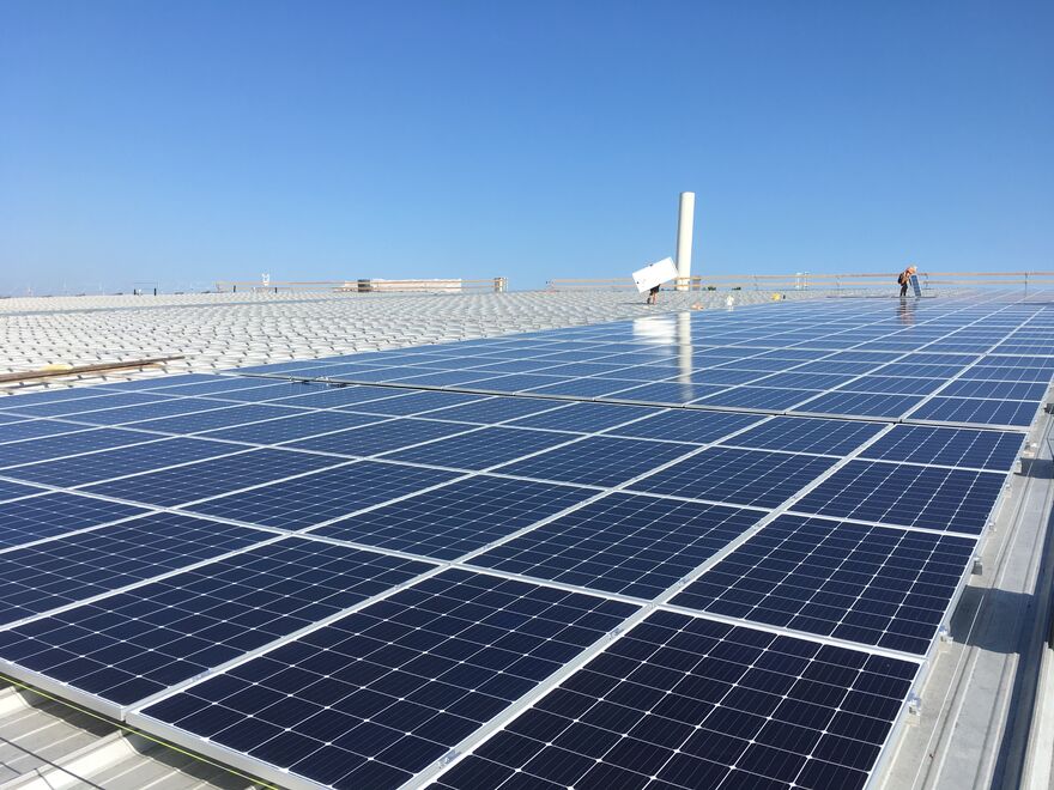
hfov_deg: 61.7
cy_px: 395
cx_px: 527
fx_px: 883
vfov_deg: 48.2
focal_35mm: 29
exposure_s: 1/1304
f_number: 2.2
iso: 25
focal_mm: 4.15
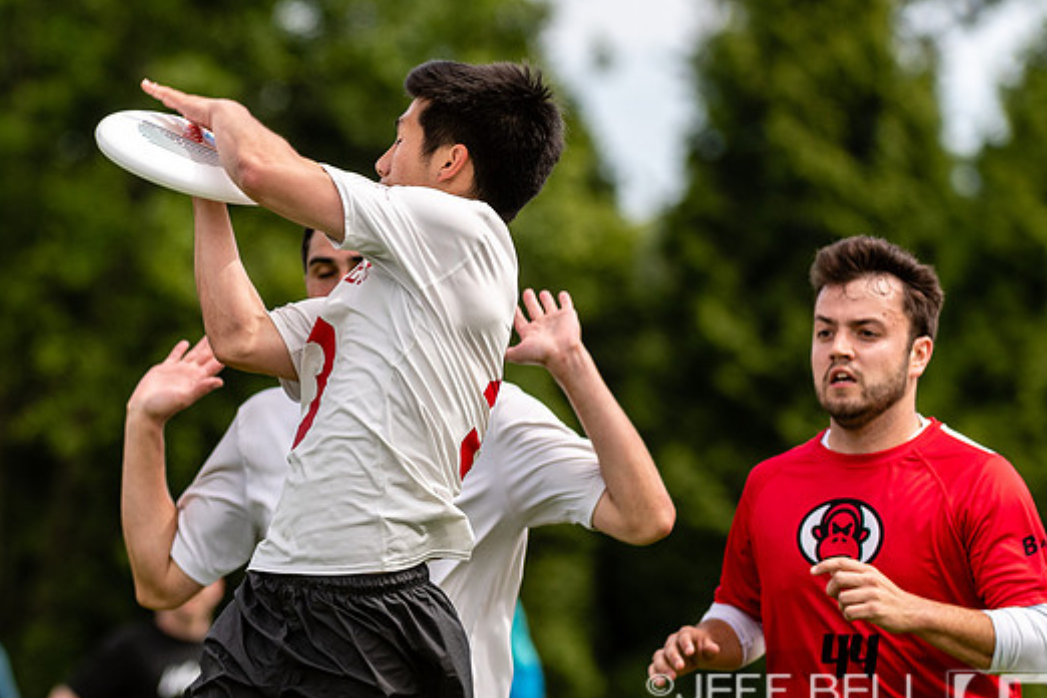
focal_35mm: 470
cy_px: 343
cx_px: 398
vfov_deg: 2.9
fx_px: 13668
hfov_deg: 4.4
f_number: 4
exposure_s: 1/1250
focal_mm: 200
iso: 160
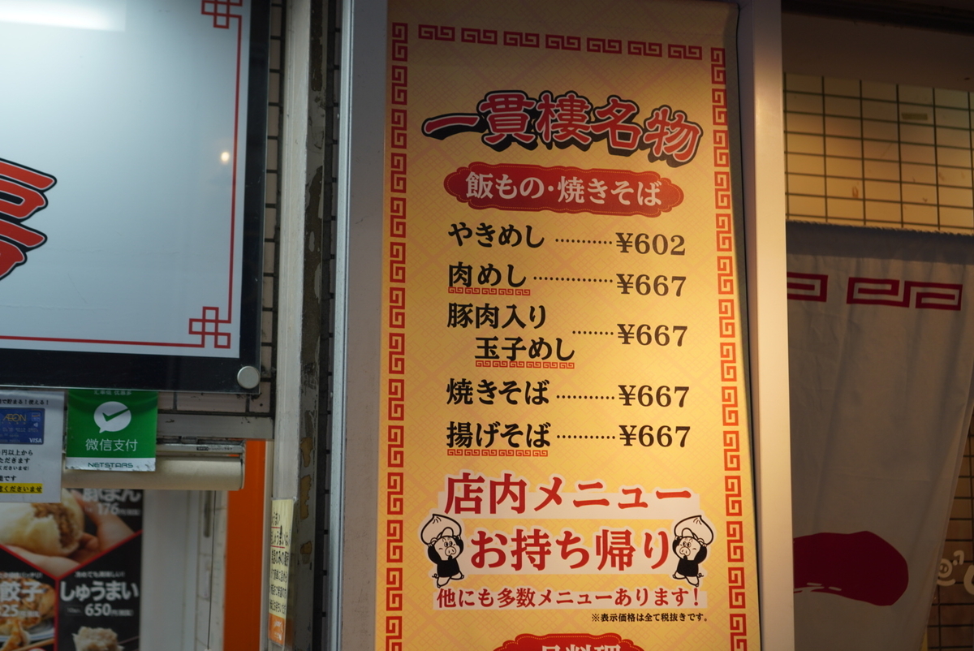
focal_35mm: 52
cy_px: 326
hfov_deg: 37.8
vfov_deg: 25.8
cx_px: 487
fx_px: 1421
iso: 100
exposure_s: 1/60
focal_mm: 35
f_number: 4
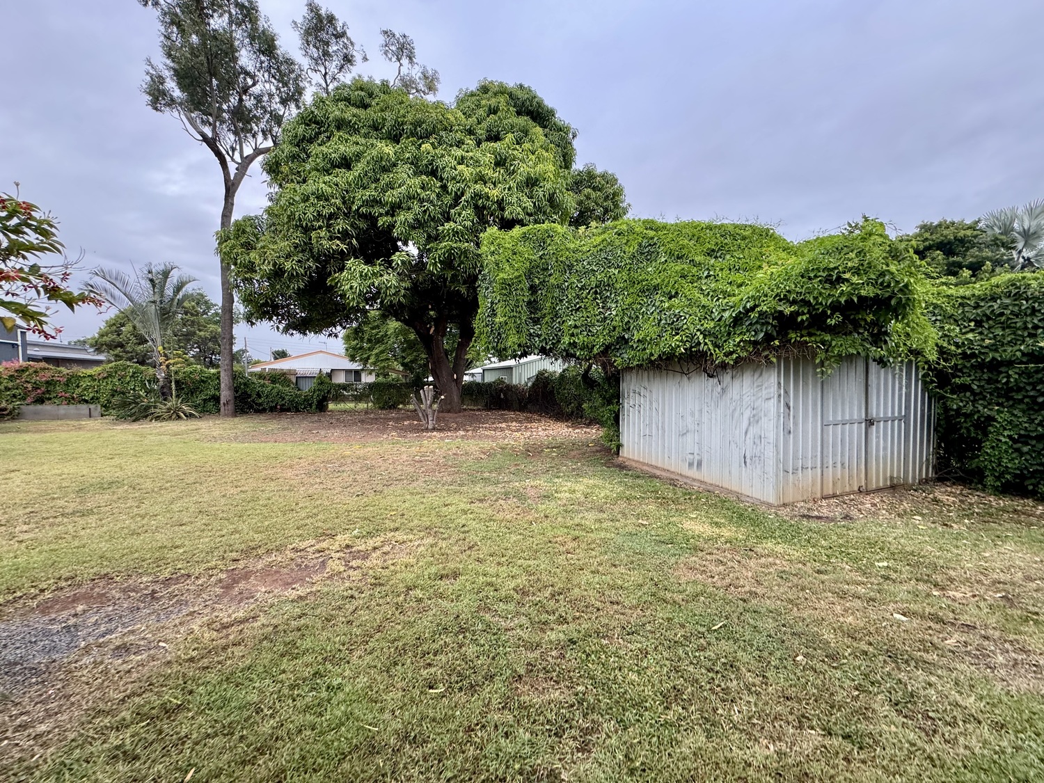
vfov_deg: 85.7
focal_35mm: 14
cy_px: 392
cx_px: 522
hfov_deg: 102.1
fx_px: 422
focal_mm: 2.22
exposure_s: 1/99
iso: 80
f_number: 2.2
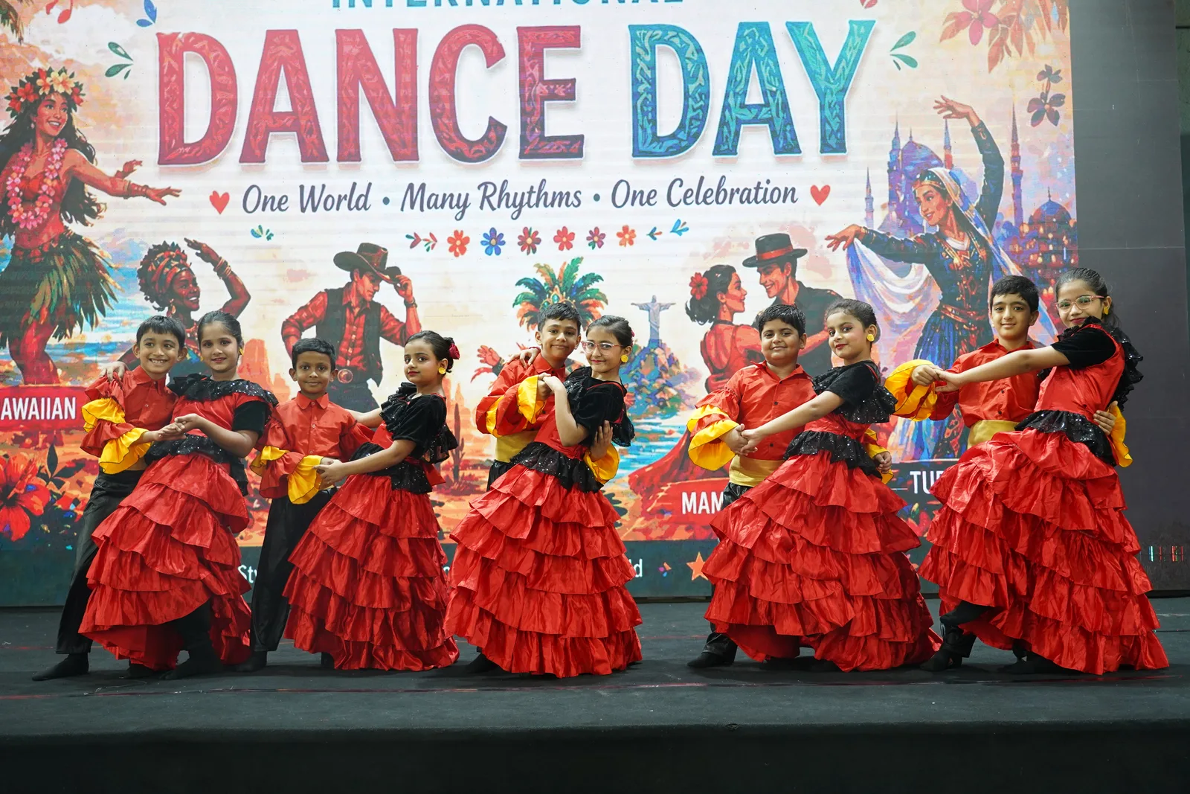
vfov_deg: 34.2
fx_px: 1289
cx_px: 595
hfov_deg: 49.5
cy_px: 397
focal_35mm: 39
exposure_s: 1/100
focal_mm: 39
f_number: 4
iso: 2000
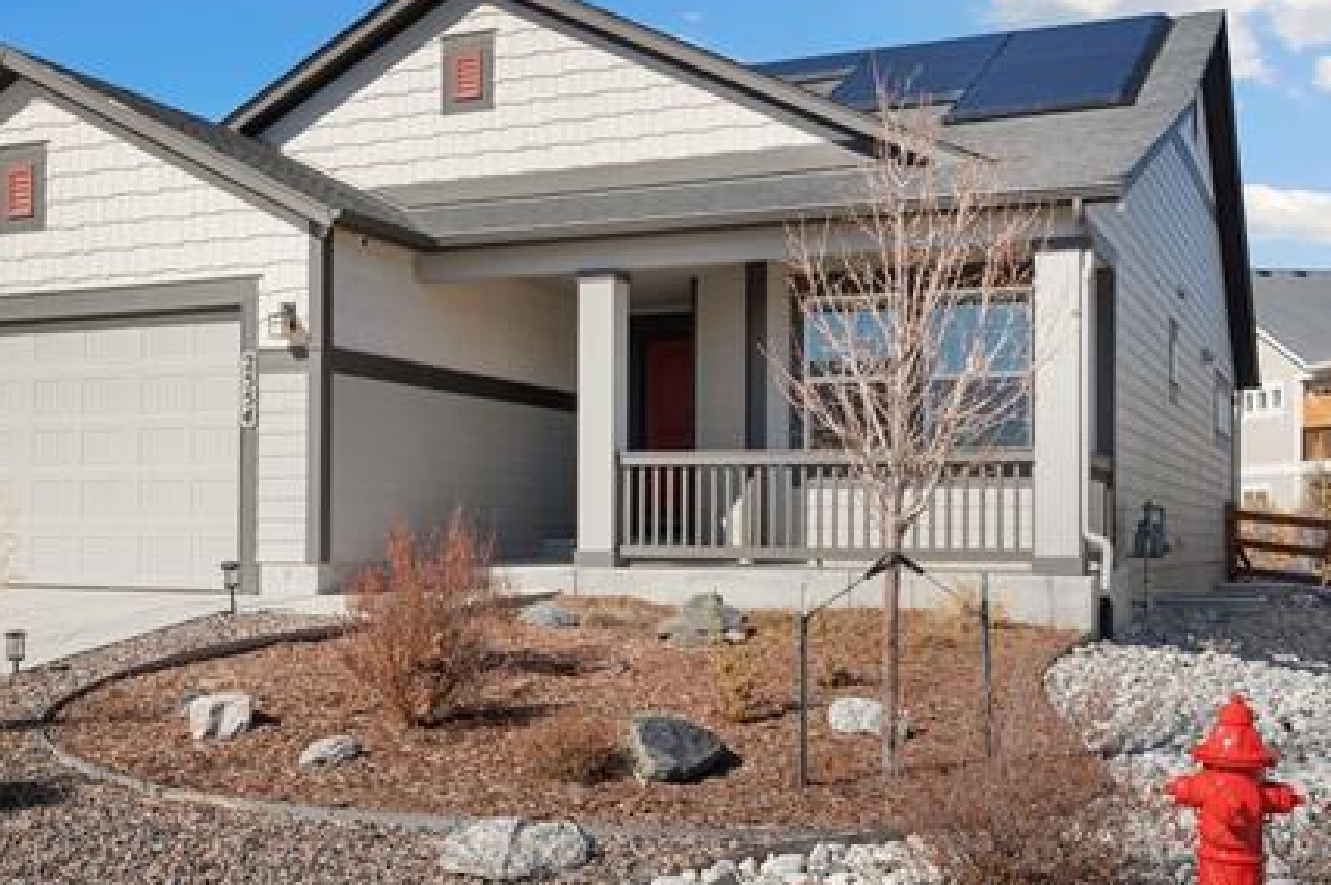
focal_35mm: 45
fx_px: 1662
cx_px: 433
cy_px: 424
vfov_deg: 29.8
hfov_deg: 43.0
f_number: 11
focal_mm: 30
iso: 160
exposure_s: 1/80
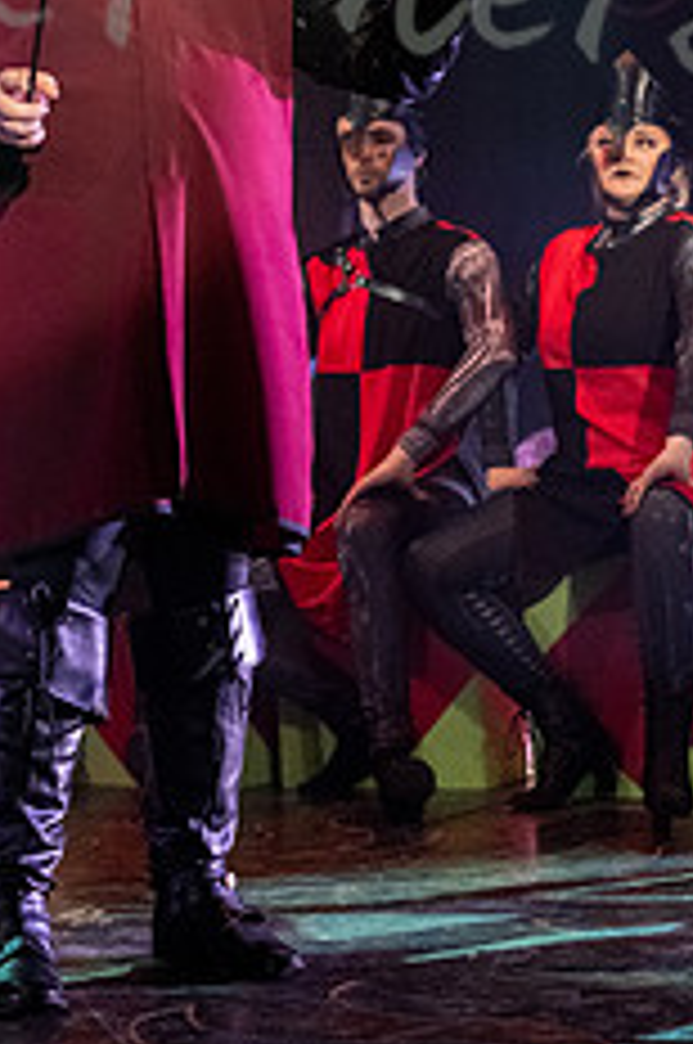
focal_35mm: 103
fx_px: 2983
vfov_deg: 19.5
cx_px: 378
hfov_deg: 13.3
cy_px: 108
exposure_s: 1/250
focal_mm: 35
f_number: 2.5
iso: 4000
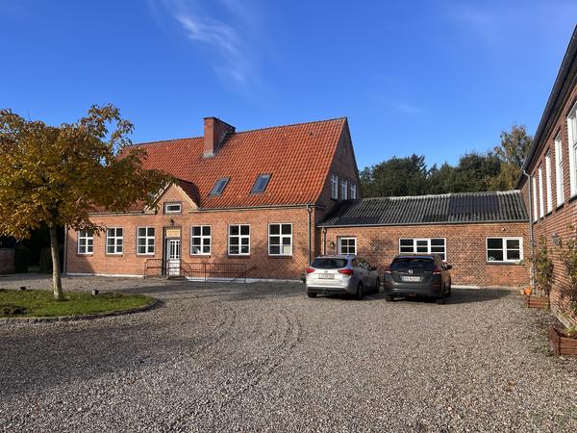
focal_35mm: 26
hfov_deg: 67.3
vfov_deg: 53.1
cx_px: 288
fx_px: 433
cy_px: 216
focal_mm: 5.1
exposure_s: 1/1422
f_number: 1.6
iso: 50
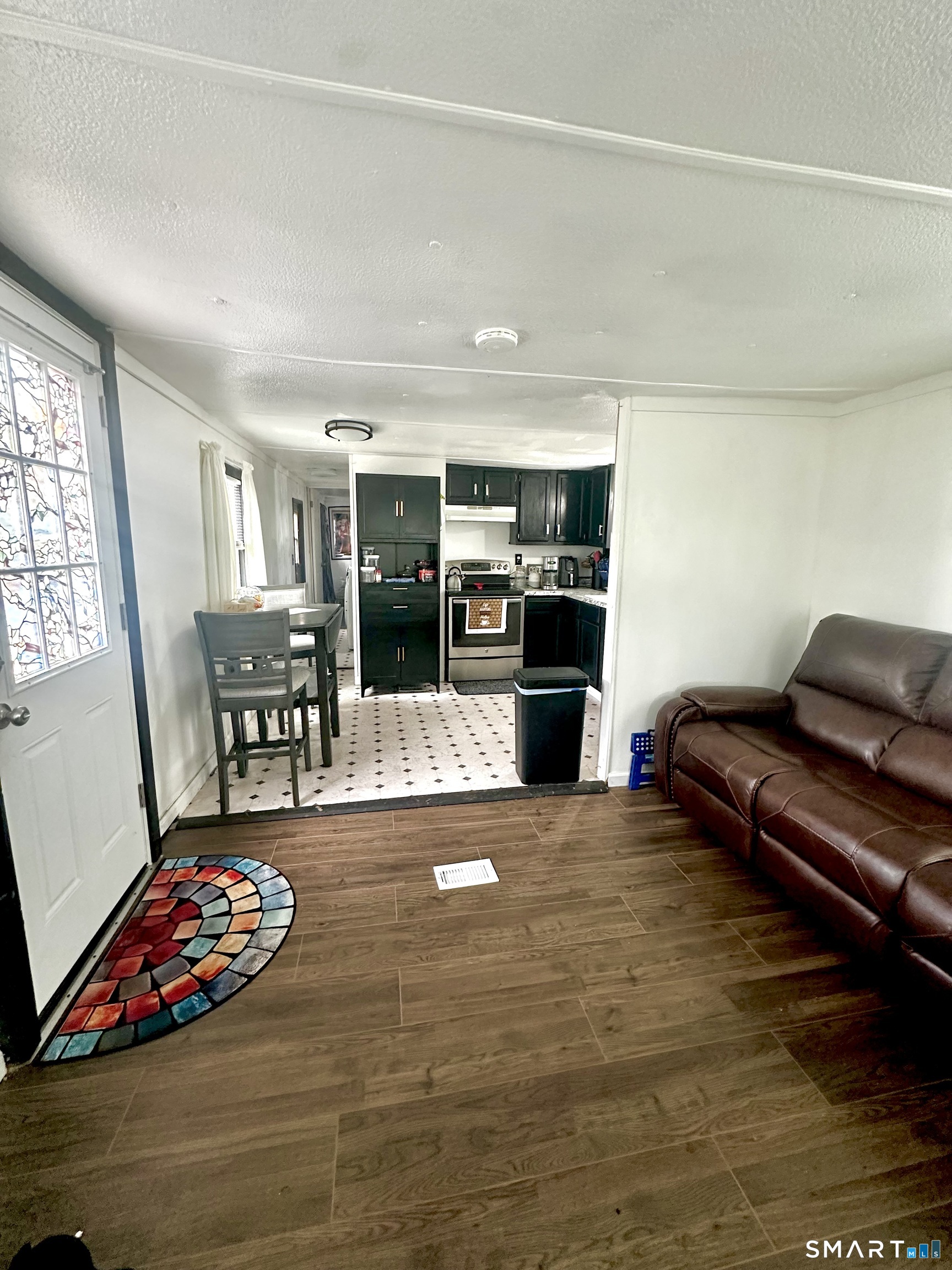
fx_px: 513
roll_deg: -1.9
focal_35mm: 14
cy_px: 635
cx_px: 476
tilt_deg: -9.0
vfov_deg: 102.1
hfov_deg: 85.7
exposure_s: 1/60
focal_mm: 2.22
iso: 400
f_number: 2.2
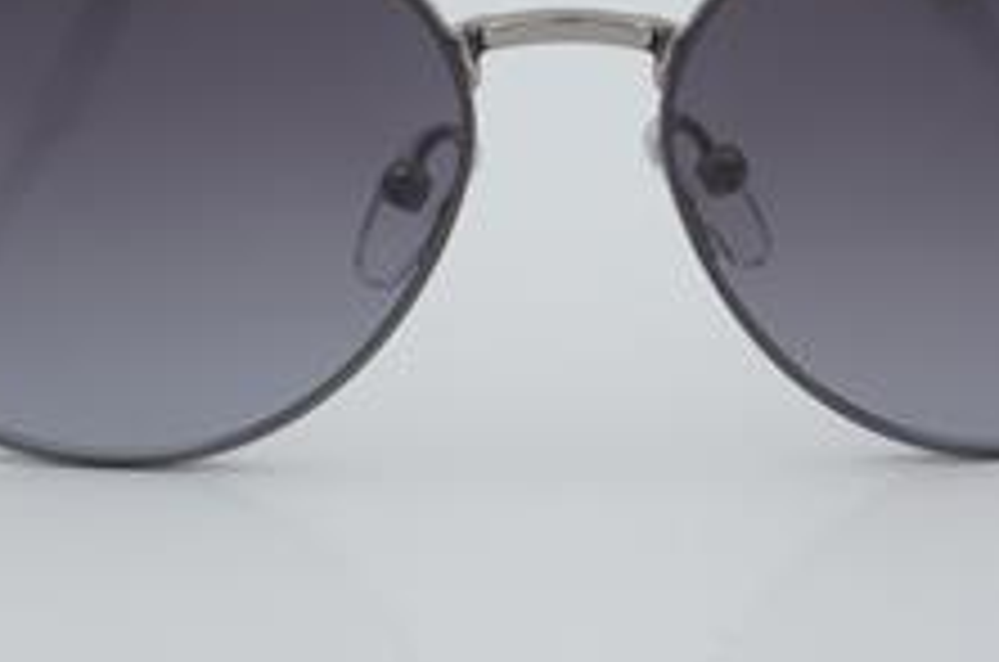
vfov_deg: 9.1
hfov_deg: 13.8
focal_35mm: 149
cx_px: 562
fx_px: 4123
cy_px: 108
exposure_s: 1/3
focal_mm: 55
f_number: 32
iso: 100
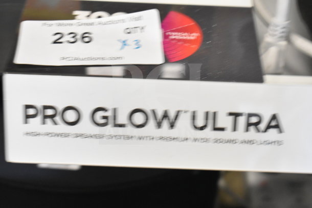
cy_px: 104
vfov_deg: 22.6
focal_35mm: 60
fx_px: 520
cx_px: 156
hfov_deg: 33.4
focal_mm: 40
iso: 3600
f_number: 5
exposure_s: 1/60
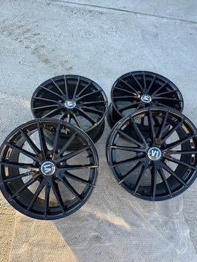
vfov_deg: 67.2
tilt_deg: -57.5
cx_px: 97
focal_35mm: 26
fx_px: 197
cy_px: 141
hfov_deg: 53.1
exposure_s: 1/457
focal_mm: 6.76
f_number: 1.78
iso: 80
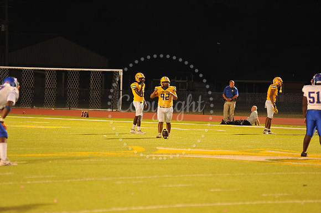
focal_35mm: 200
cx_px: 160
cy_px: 106
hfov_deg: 10.3
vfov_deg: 6.9
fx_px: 1782
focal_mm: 200
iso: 3200
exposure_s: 1/160
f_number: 4
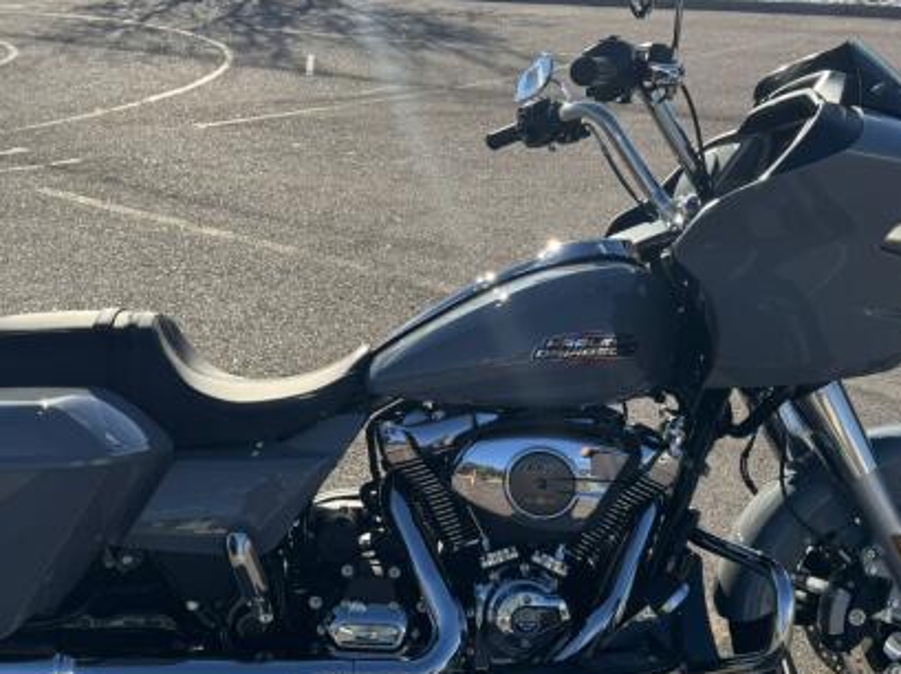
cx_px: 405
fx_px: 1222
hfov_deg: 40.4
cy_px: 341
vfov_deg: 30.8
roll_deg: +0.6
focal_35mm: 47
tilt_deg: -19.5
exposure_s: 1/3247
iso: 80
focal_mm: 6.76
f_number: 1.78
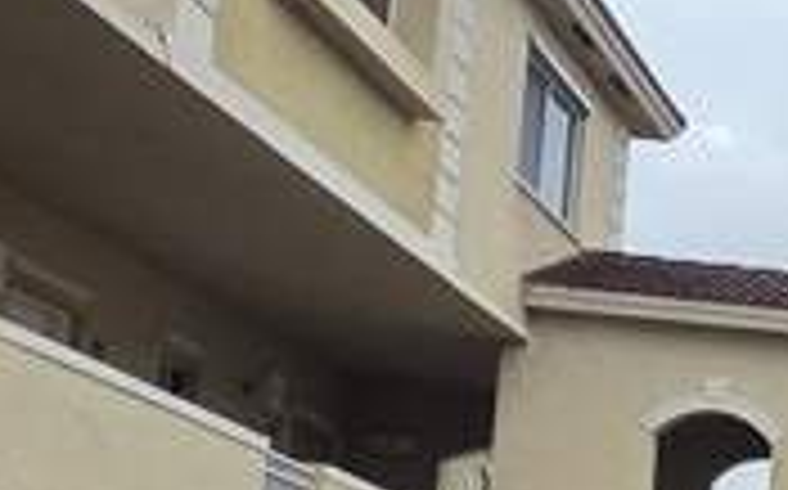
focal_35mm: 84
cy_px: 688
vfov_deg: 14.6
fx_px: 1802
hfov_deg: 16.0
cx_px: 1756
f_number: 2.2
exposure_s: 1/1343
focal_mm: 2.2
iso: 50
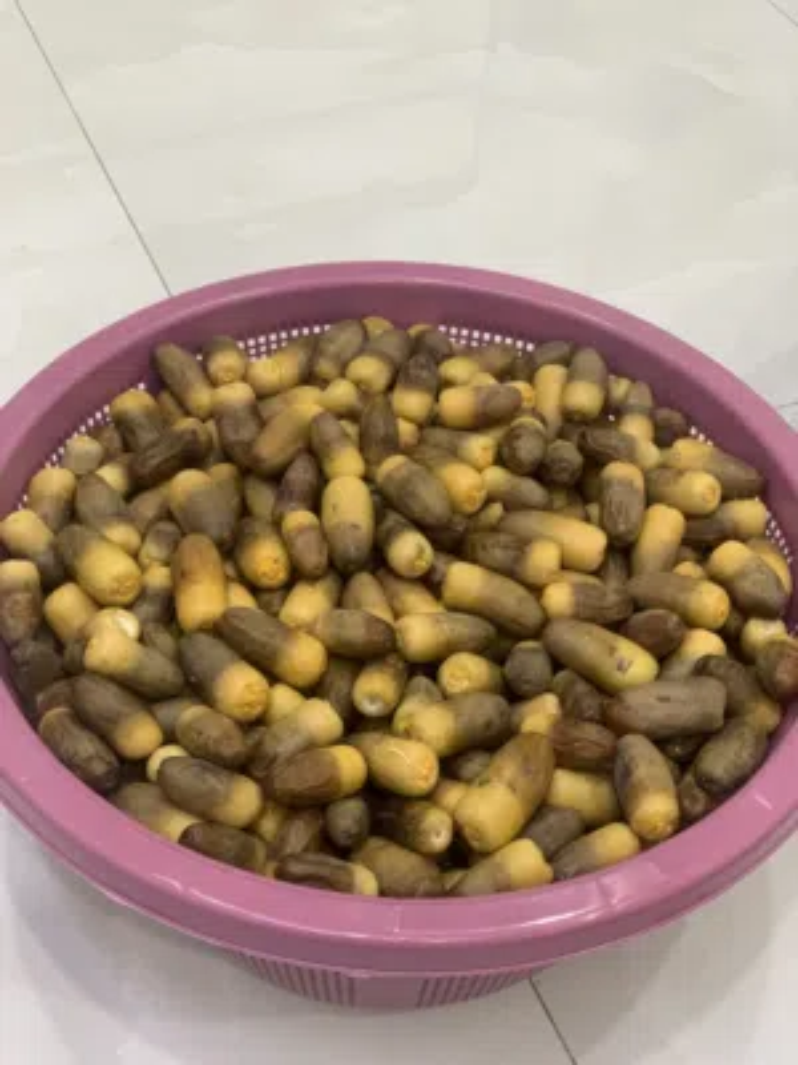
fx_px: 1598
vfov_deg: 36.8
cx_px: 399
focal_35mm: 52
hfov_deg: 28.0
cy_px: 532
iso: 160
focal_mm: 6
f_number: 2.4
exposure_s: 1/60
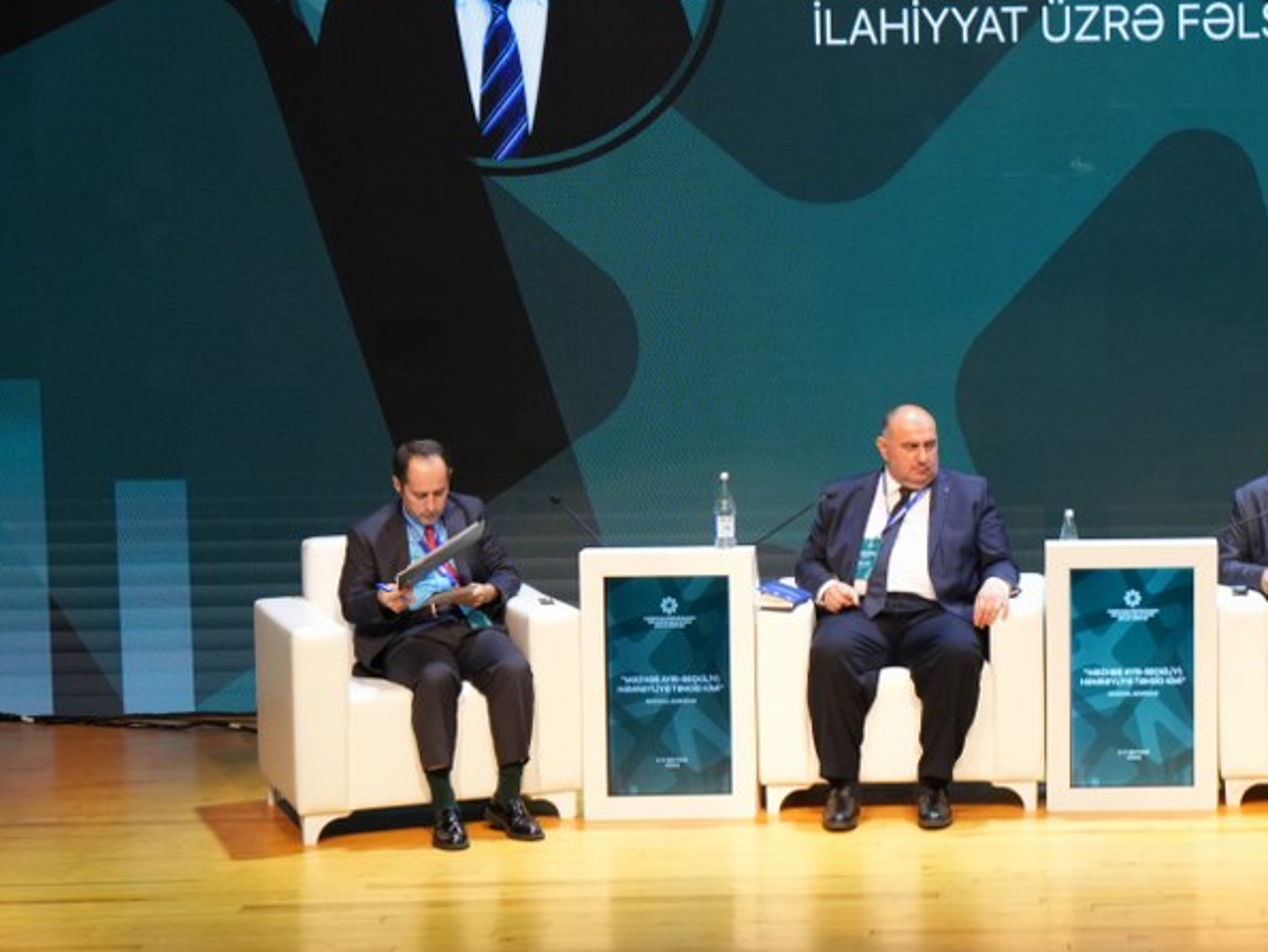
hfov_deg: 22.3
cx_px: 1072
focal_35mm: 86
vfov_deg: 17.2
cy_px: 433
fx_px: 3152
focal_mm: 35
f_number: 4.5
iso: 1250
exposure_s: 1/160
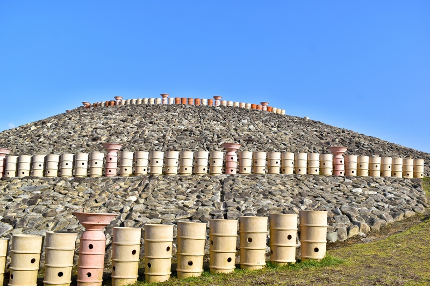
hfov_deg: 53.1
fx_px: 430
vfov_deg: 36.9
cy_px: 143
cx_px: 215
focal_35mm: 36
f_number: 7.1
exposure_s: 1/640
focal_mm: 24
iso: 200
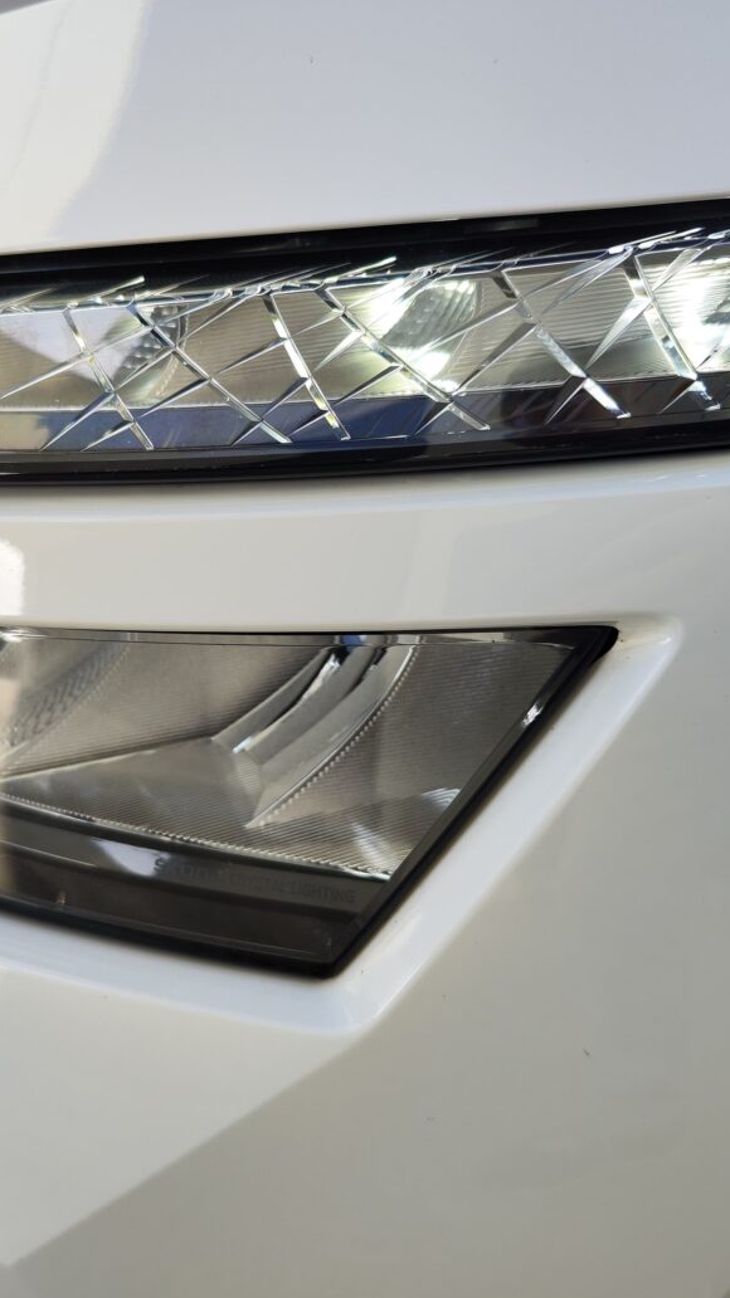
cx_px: 276
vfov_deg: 58.0
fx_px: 1171
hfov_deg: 34.5
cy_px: 649
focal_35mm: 34
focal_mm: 7.01
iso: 50
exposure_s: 1/188
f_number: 1.69
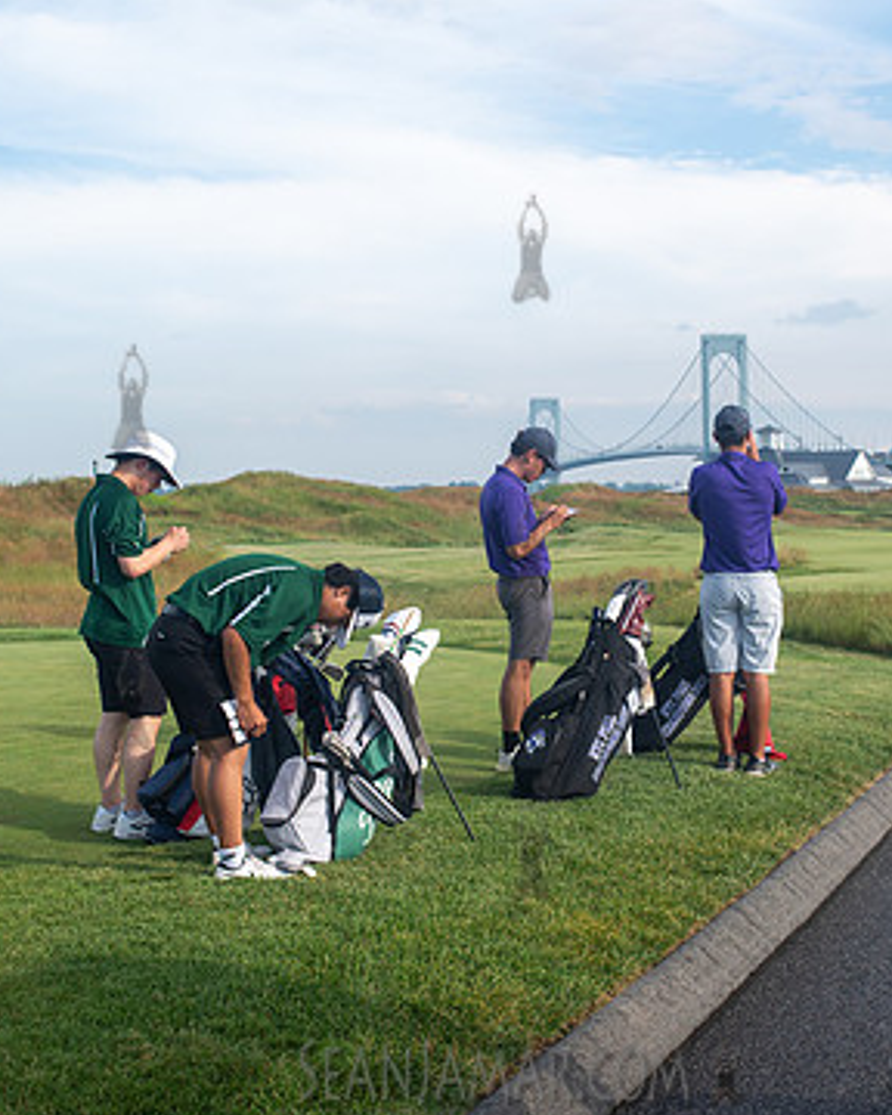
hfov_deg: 28.6
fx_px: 1749
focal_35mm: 53
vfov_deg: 35.4
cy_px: 547
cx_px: 530
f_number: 4.5
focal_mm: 35
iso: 100
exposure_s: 1/640
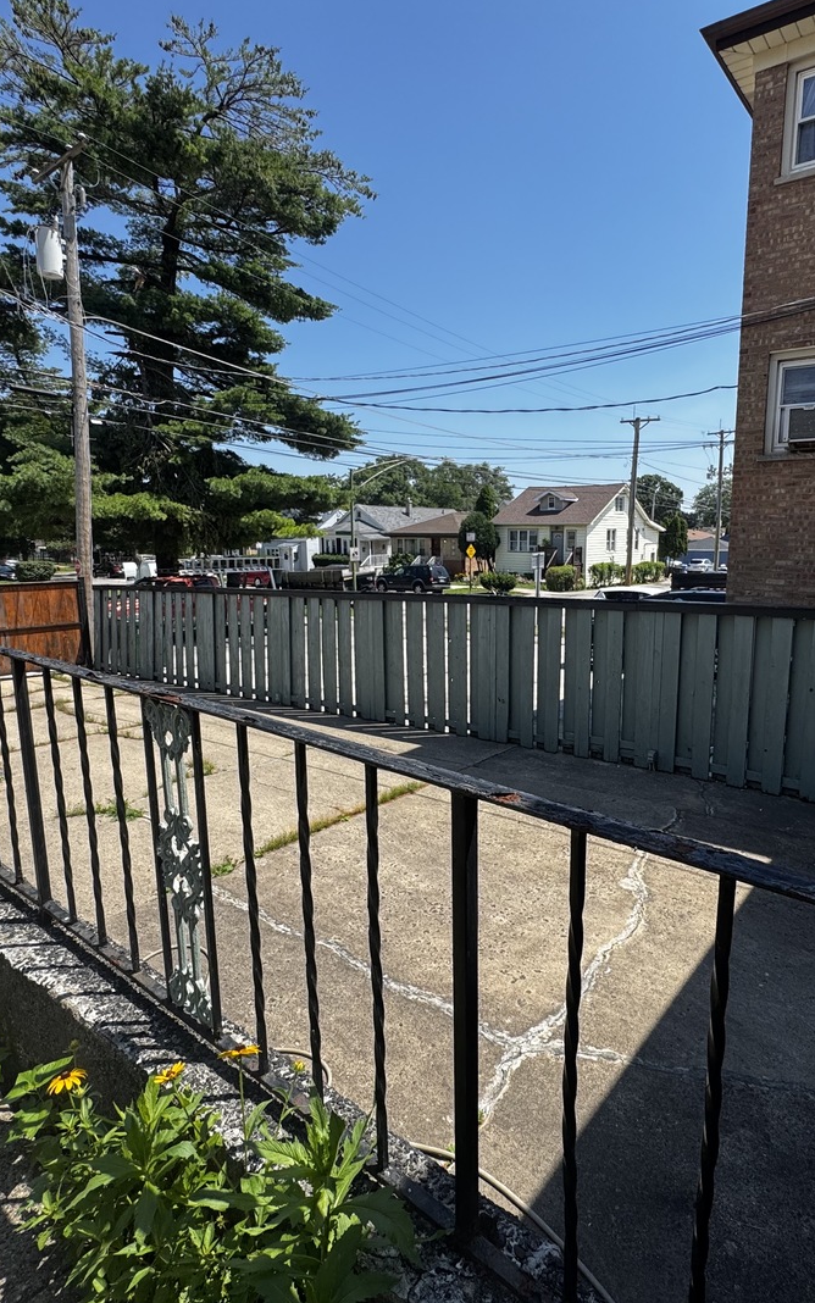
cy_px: 655
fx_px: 710
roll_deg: -0.2
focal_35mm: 20
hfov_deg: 59.1
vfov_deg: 85.0
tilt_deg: -10.3
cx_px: 495
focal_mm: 2.22
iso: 50
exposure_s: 1/1277
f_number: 2.2
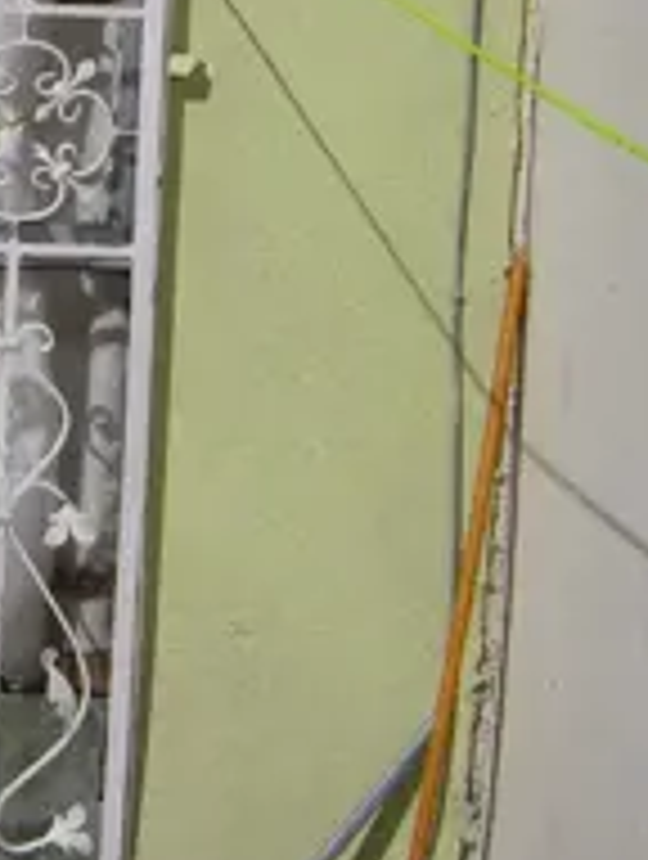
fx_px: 2886
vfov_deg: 16.5
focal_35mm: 116
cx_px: -279
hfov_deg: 12.3
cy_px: -27
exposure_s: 1/1500
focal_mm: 6
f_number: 4.8
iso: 80
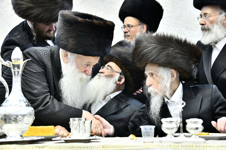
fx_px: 408
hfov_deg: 31.0
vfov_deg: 20.9
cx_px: 113
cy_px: 75
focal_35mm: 65
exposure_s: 1/200
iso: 4000
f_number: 5.6
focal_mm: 65
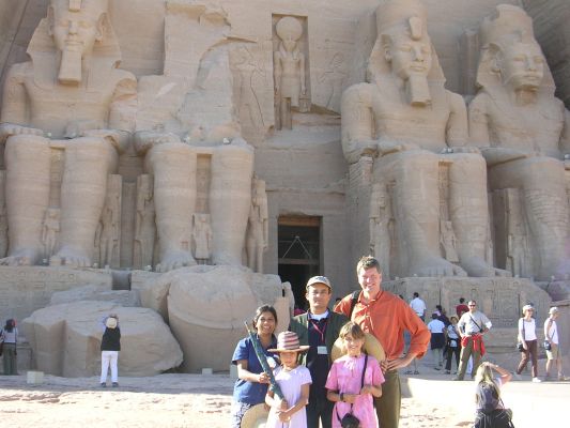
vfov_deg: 27.5
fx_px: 873
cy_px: 214
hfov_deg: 36.2
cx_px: 285
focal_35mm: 53
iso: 50
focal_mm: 8
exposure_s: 1/223
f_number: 3.2
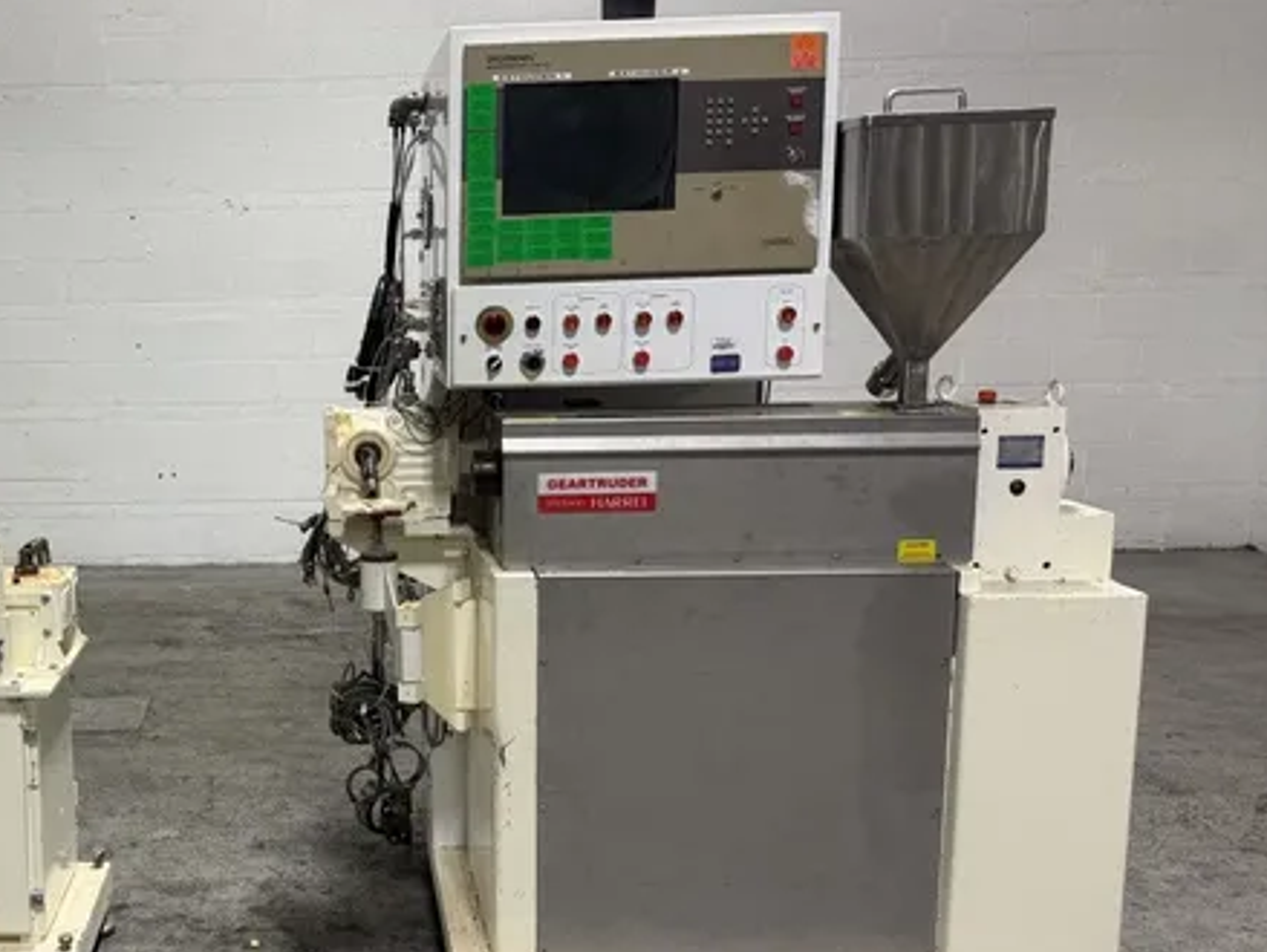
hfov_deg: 43.6
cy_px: 547
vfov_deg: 35.1
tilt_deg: -10.8
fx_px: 1502
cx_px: 257
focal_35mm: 41
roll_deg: +2.0
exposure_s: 1/60
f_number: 1.78
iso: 125
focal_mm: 6.76
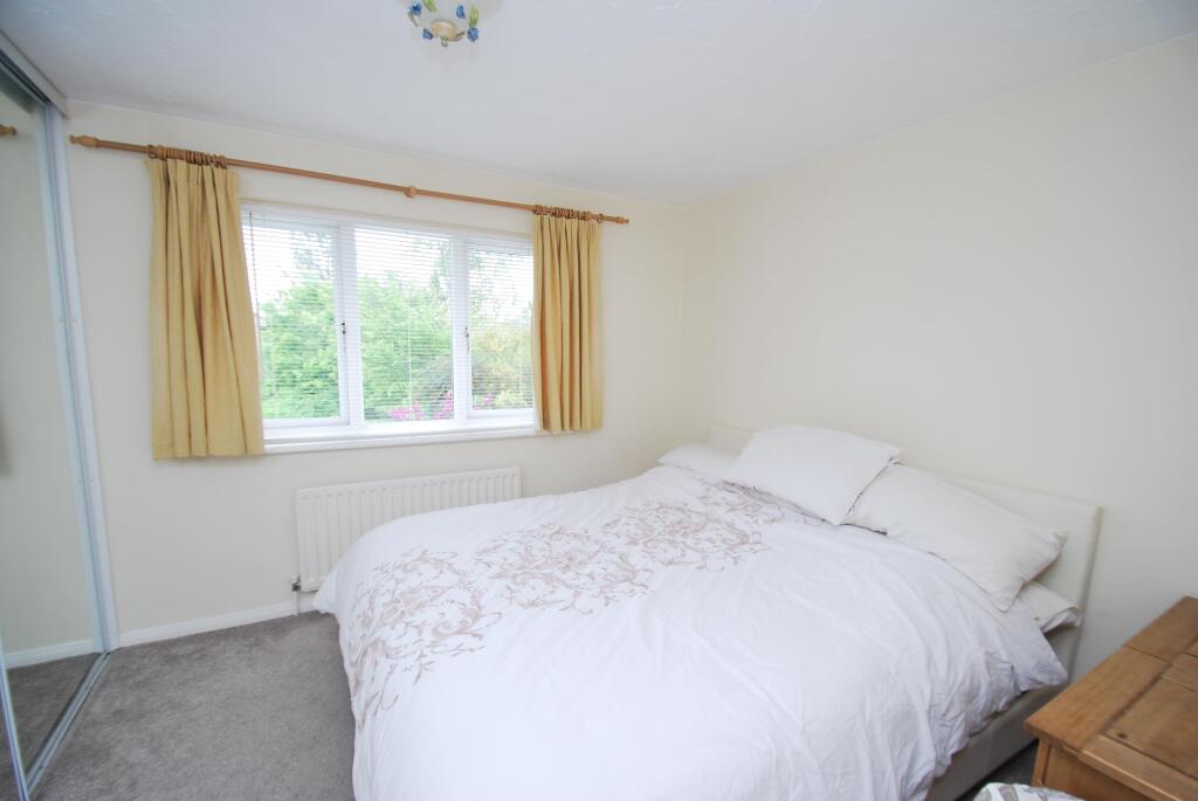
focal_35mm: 15
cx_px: 599
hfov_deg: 100.3
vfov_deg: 77.5
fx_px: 500
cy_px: 400
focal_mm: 10
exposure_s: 1/60
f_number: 4
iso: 200
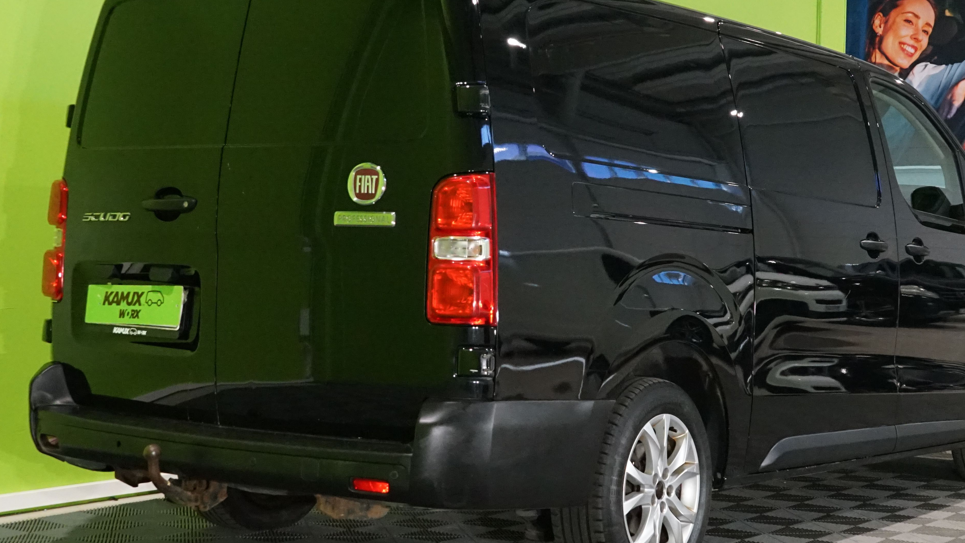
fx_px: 1586
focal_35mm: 62
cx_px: 490
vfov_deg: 19.4
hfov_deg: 33.8
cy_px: 228
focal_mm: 37
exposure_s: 1/125
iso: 6400
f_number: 6.3
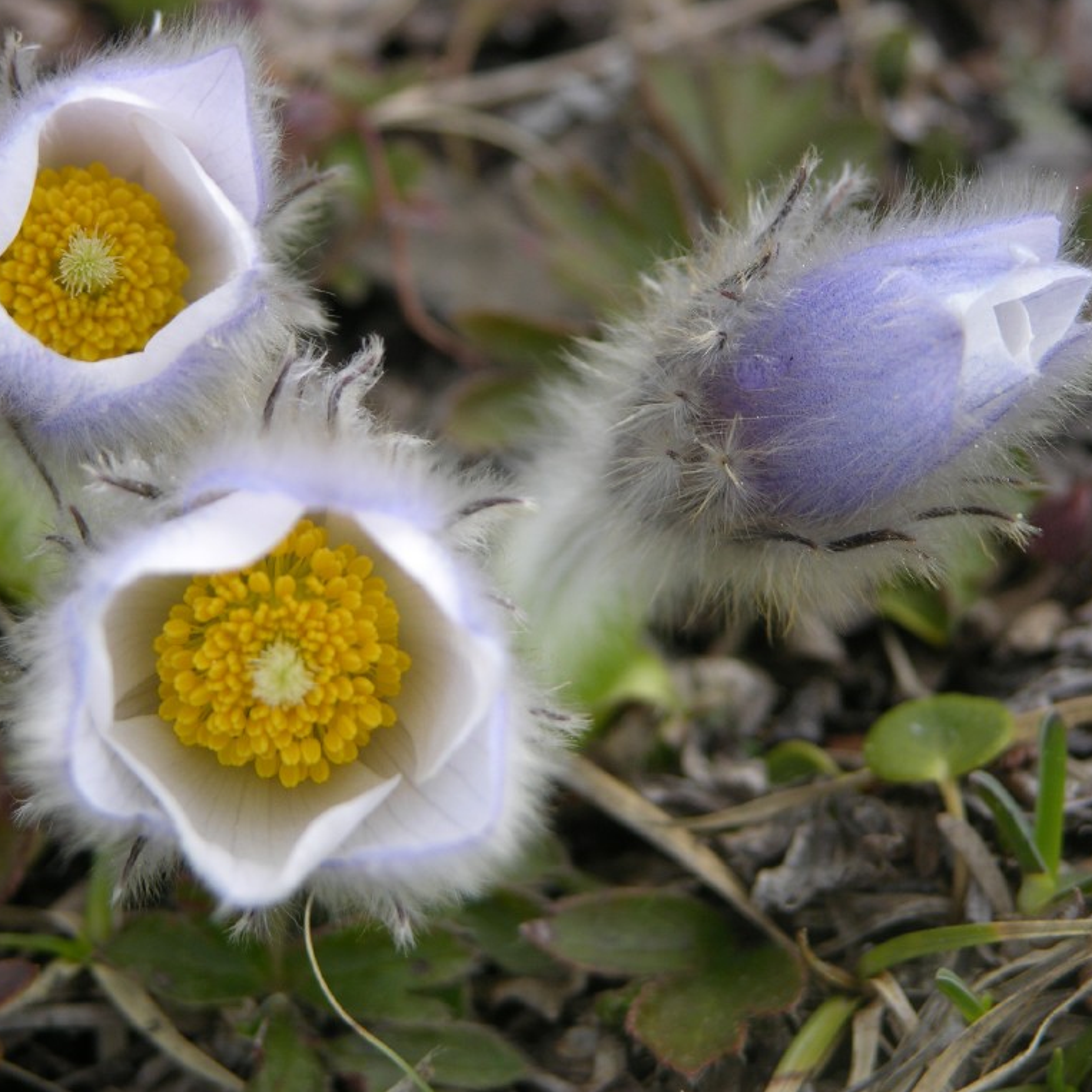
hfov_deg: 7.0
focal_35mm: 249
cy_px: 545
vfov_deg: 7.0
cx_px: 458
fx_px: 8887
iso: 50
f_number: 4.1
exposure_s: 1/152
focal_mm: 52.4
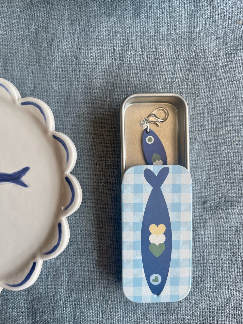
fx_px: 243
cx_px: 122
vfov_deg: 67.3
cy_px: 162
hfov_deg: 53.1
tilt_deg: -88.8
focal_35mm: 26
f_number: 1.6
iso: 40
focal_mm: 4.2
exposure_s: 1/230
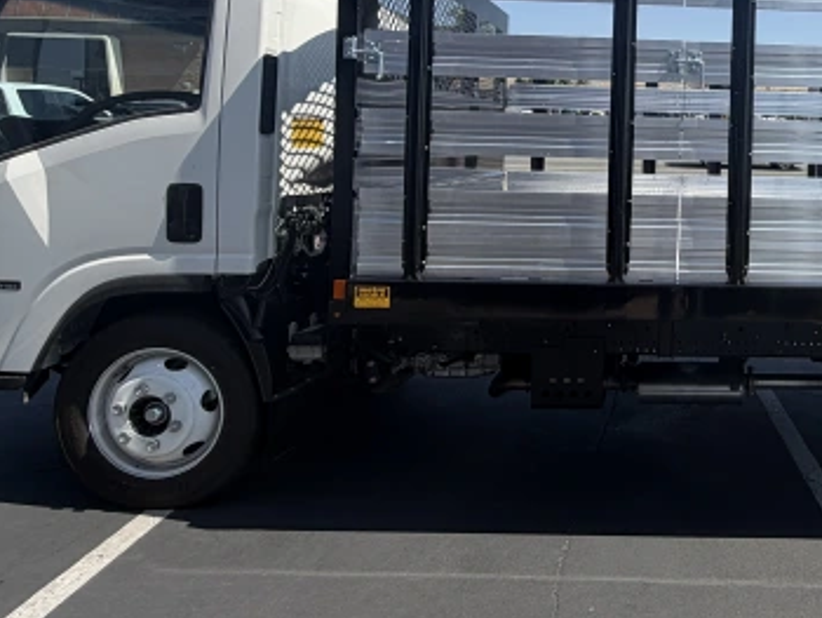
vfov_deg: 42.6
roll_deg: -1.1
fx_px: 760
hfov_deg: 50.8
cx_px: 728
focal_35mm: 32
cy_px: 143
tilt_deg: -1.9
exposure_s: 1/770
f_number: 2.2
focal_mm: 2.22
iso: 25
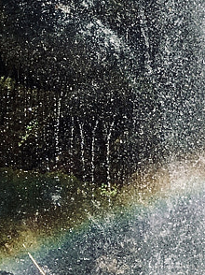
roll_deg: +3.2
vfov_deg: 12.3
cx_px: 739
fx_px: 1249
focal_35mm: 158
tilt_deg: +2.4
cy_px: -32
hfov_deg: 7.5
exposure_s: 1/1479
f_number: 2.2
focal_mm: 4.15
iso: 25
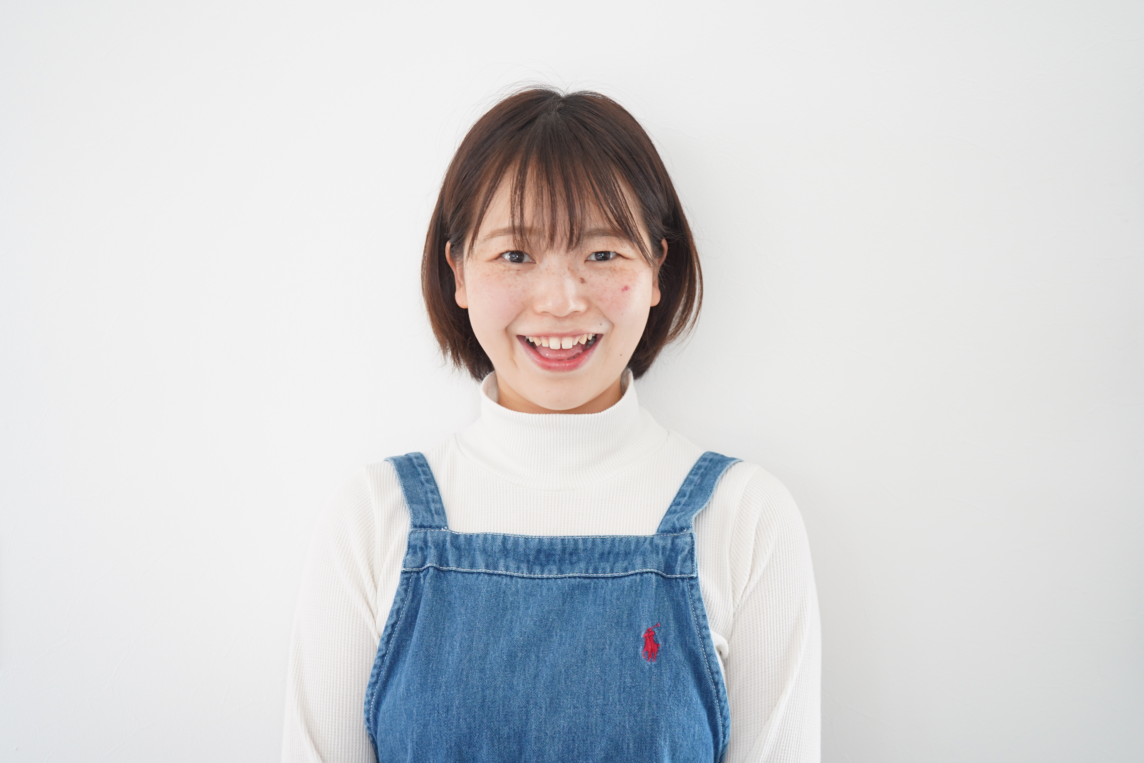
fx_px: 1621
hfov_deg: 38.9
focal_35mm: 51
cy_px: 382
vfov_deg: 26.5
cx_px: 572
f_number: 4.5
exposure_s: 1/15
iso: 1000
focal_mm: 51
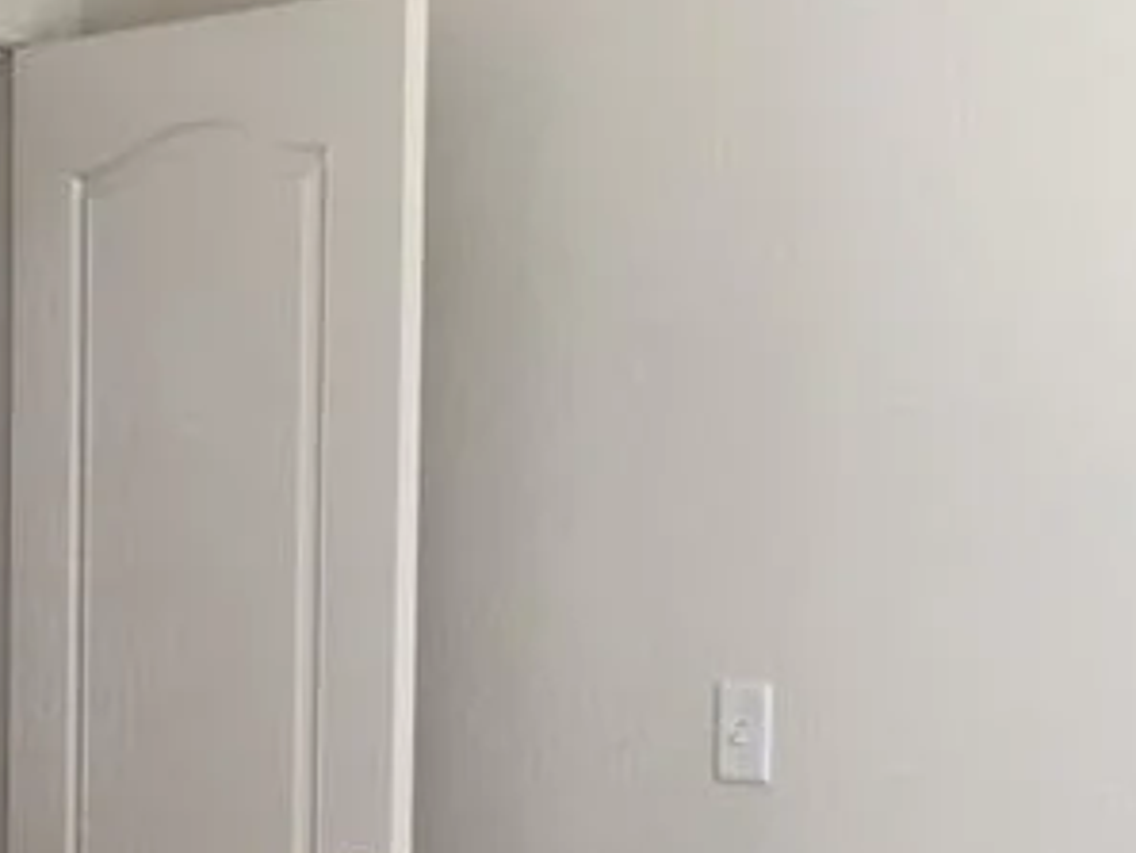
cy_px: 765
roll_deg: -2.7
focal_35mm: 78
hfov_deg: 25.0
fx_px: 2561
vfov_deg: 18.6
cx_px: 490
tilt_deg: -3.6
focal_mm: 4.15
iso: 32
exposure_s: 1/40
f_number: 2.2
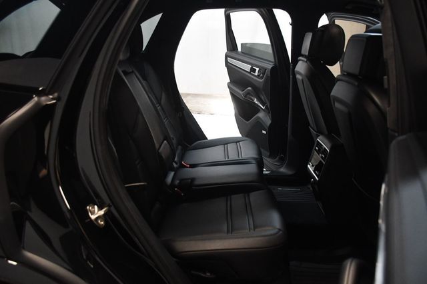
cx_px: 214
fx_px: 391
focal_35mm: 33
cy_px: 142
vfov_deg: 39.9
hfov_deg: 57.2
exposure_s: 1/125
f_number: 3.5
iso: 3200
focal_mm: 22
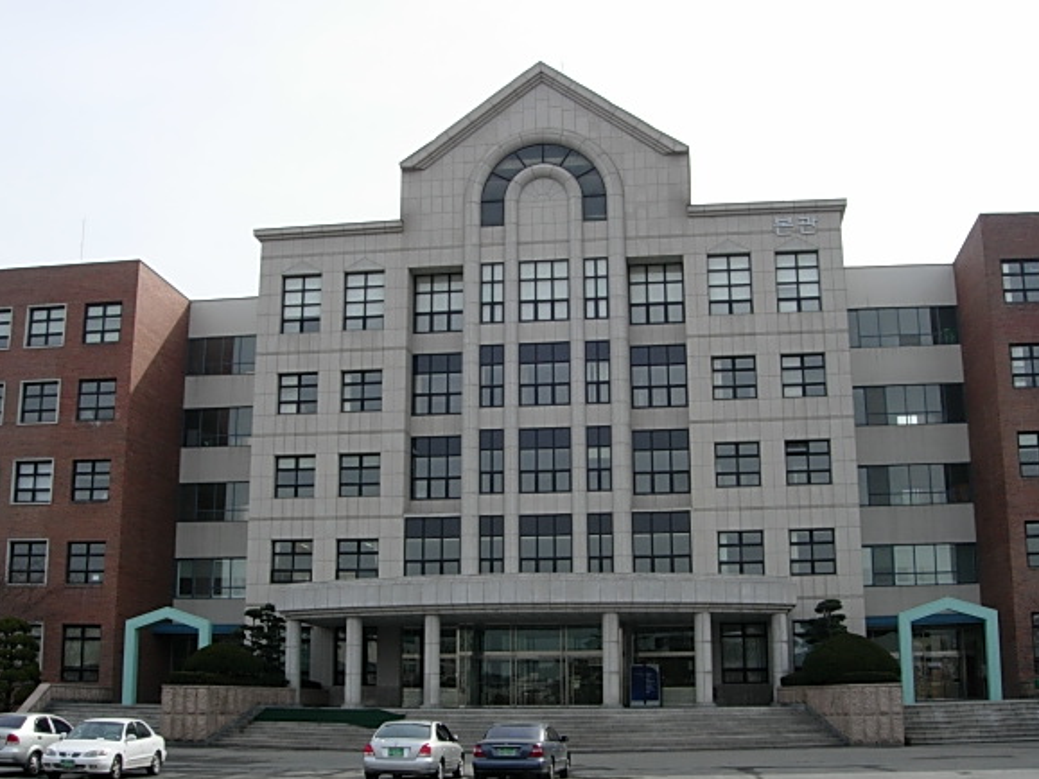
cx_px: 538
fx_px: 1260
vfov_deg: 34.3
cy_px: 427
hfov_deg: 44.8
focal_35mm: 42
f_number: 4.8
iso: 64
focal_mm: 7.8
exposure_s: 1/558
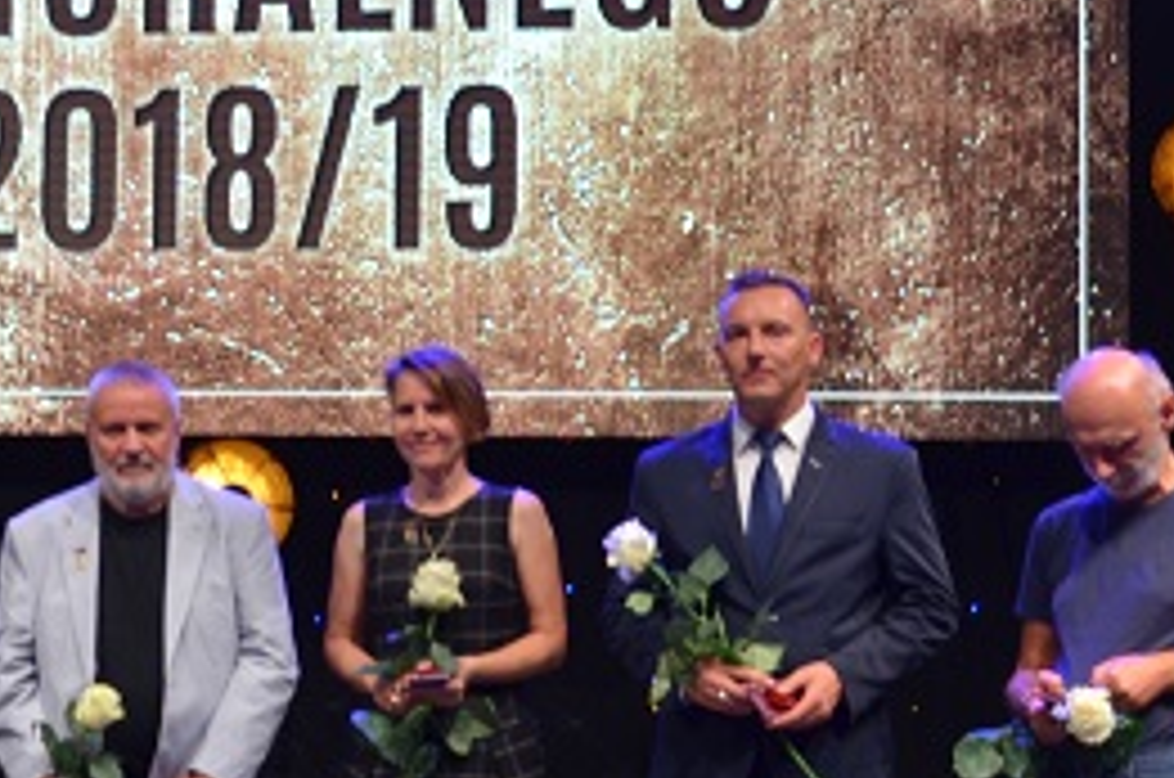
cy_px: 470
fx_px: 3142
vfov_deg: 14.1
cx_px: 171
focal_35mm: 97
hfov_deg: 20.8
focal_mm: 21
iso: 450
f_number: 4
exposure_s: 1/60
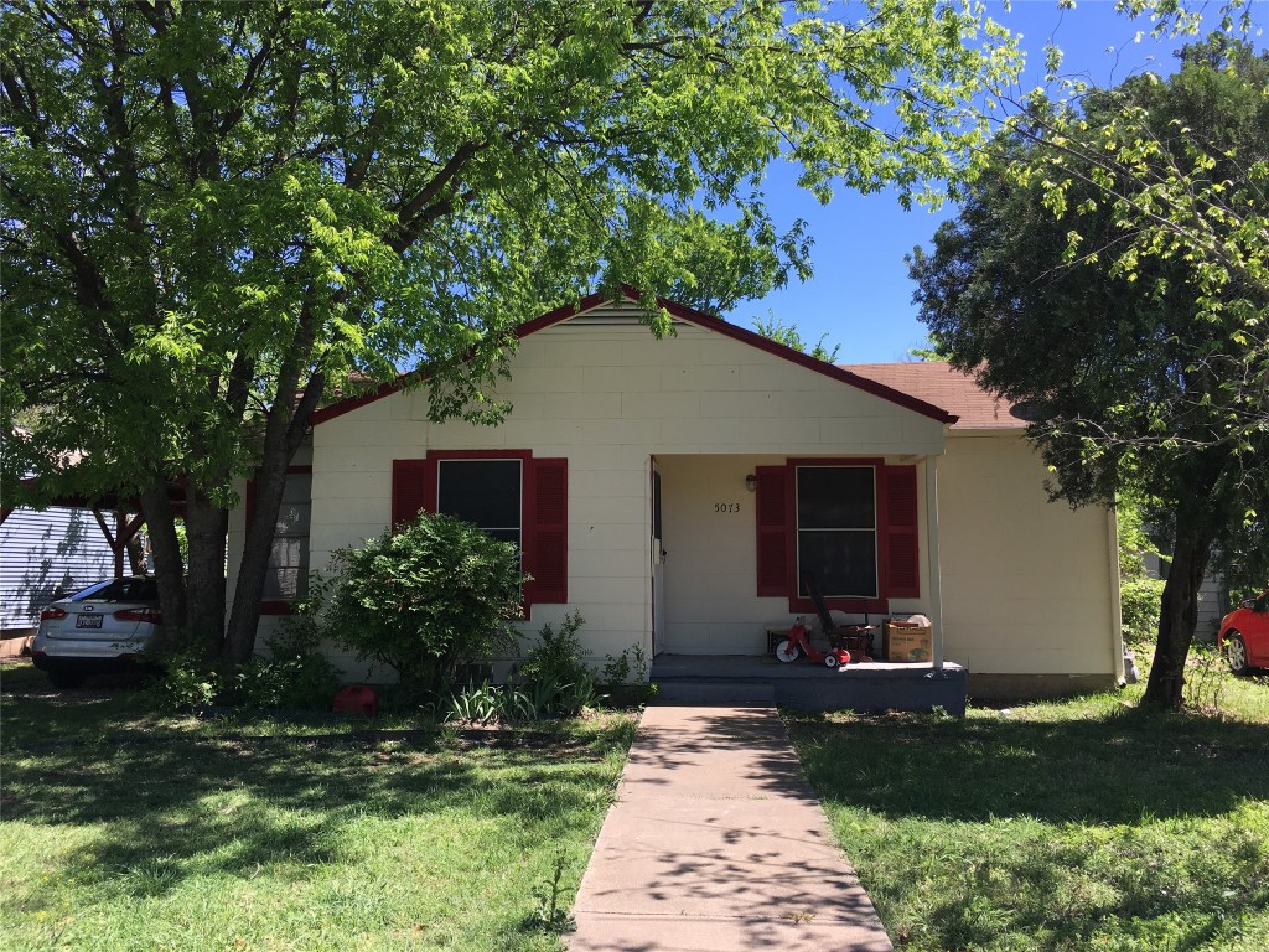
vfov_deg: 48.2
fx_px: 1063
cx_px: 634
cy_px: 476
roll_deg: +0.2
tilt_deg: +6.8
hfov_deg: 61.7
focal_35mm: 29
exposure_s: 1/680
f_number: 2.2
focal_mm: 4.15
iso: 25
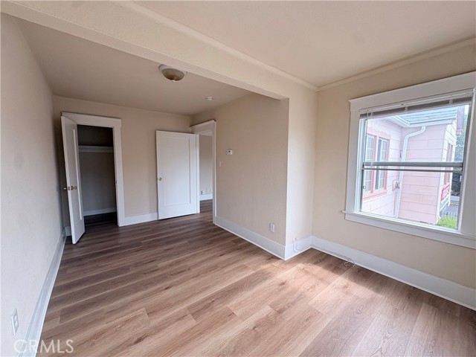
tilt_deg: -4.2
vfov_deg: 85.7
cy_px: 178
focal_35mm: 14
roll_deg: +0.4
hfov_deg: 102.1
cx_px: 238
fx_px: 193
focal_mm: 2.22
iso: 40
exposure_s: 1/149
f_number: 2.2
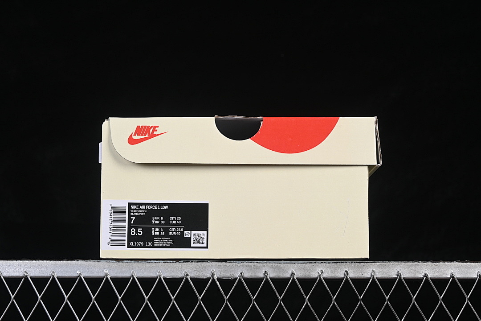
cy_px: 160
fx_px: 1002
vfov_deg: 18.2
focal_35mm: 75
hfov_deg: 27.0
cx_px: 240
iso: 160
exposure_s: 1/80
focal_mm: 50
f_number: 8
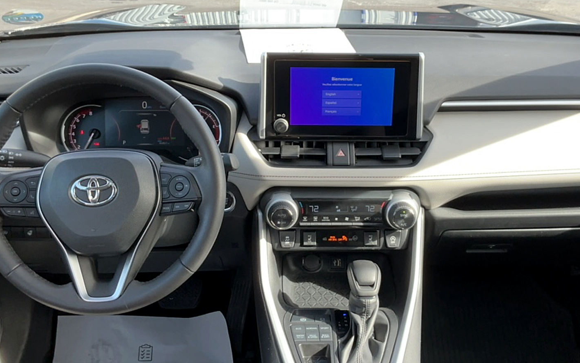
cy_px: 182
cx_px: 307
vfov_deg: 35.3
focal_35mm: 36
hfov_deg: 54.0
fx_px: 569
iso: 25
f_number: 1.8
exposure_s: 1/120
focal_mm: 3
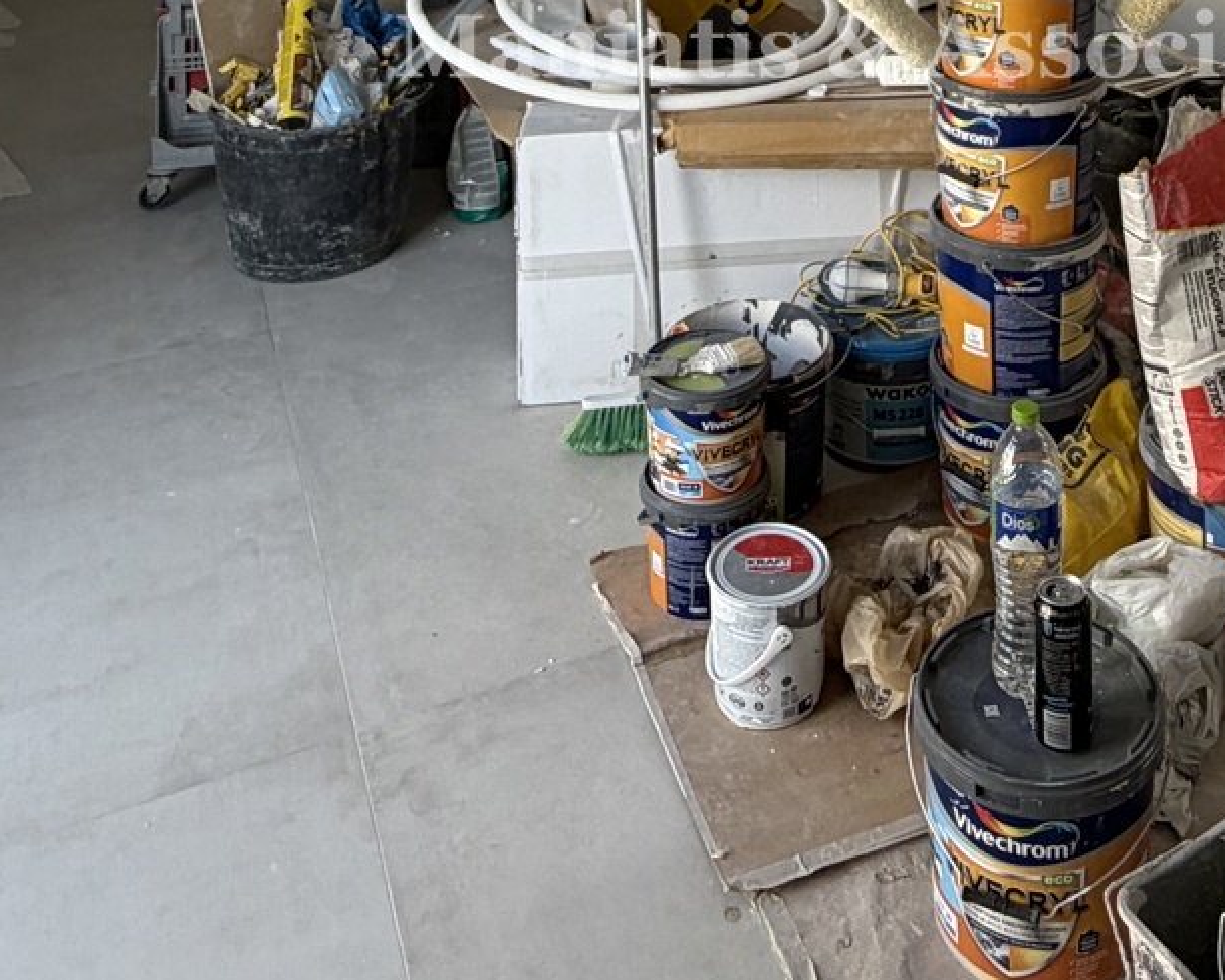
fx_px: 1559
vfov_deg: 27.3
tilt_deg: -2.2
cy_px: -388
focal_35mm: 43
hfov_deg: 41.8
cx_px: 896
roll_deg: -0.2
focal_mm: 2.22
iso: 100
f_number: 2.2
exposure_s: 1/121
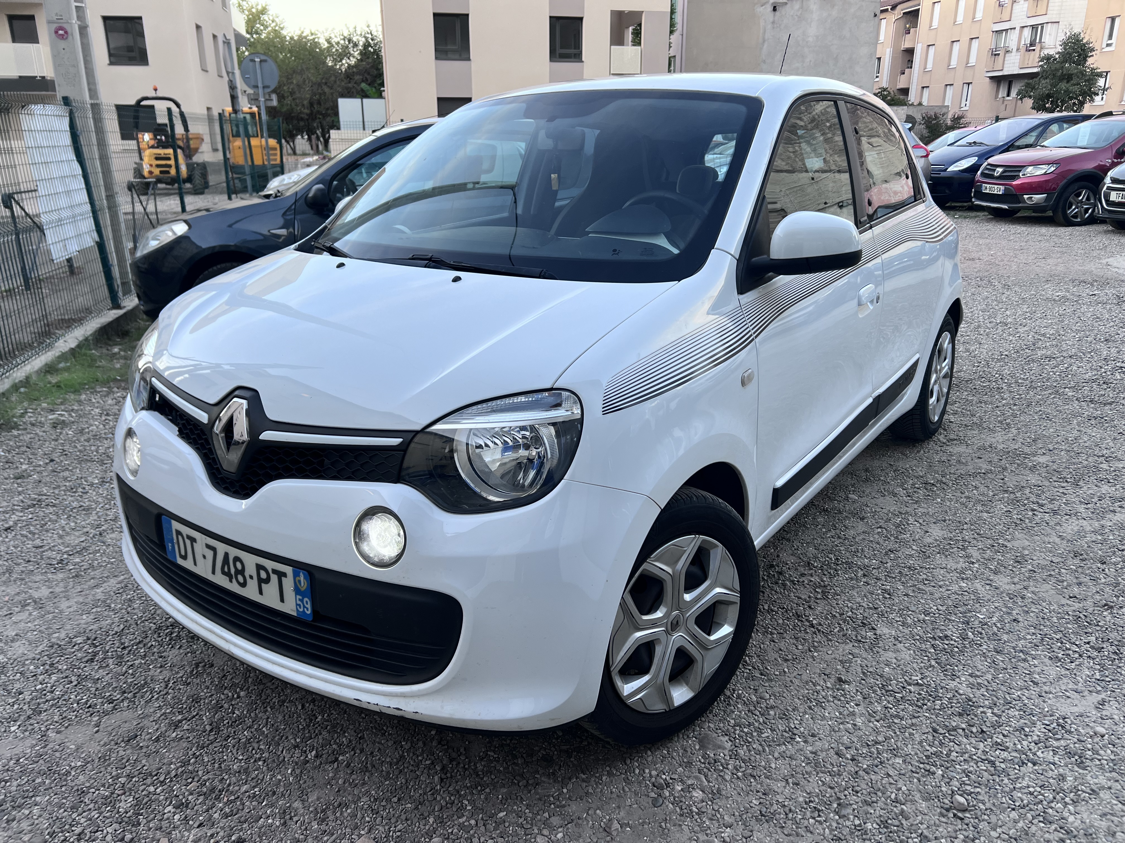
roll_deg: -0.3
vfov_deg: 53.1
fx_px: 845
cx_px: 562
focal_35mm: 26
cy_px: 422
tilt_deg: -20.0
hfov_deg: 67.3
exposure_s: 1/121
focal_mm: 5.7
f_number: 1.5
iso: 100
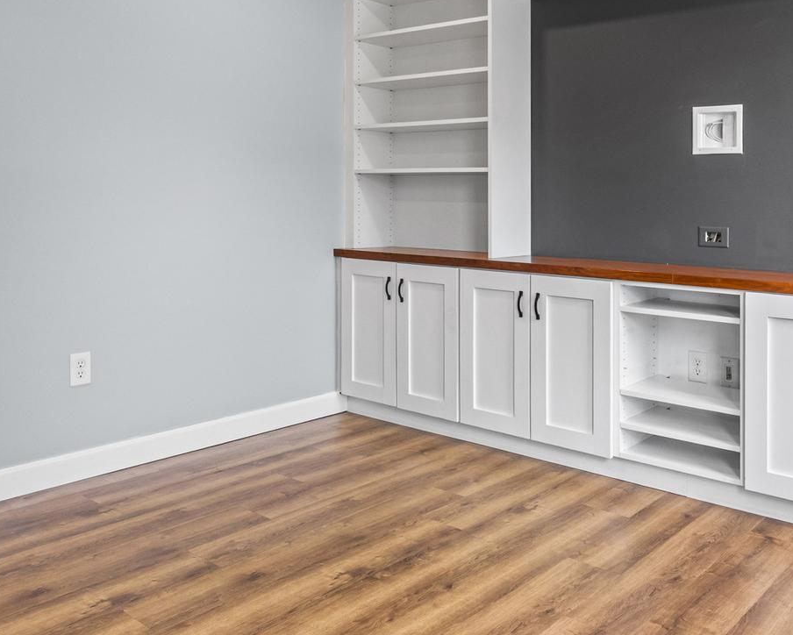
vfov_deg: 43.2
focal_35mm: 34
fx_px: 798
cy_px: 251
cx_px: 468
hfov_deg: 52.5
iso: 800
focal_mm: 16
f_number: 8
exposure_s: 1/15
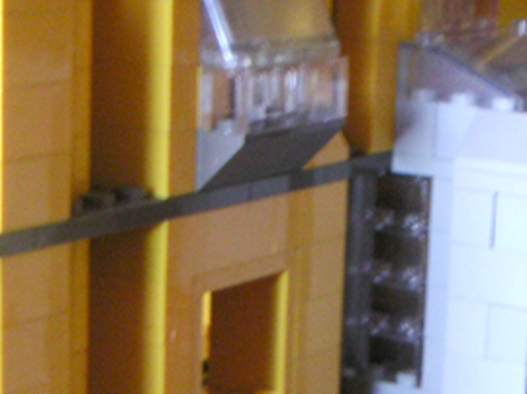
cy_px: 429
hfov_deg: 13.7
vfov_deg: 10.2
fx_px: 2174
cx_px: 500
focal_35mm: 143
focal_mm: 7.5
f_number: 2.9
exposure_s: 1/3
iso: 100
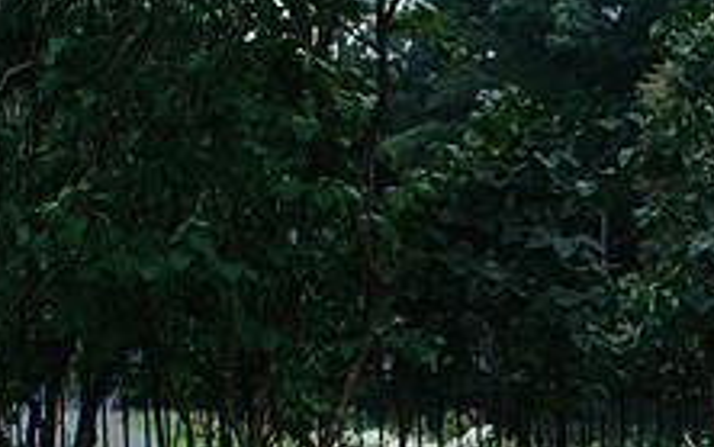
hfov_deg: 17.8
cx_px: 771
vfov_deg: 11.3
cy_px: 609
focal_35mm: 113
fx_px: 2200
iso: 1000
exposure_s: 1/1250
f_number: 2.8
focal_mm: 35
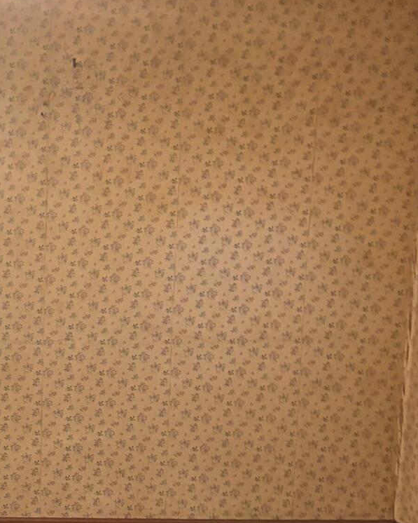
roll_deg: +1.4
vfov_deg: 27.3
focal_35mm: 68
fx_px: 1051
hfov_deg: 20.8
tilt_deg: -11.5
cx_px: -104
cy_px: 423
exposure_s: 1/40
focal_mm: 5.96
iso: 500
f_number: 1.6
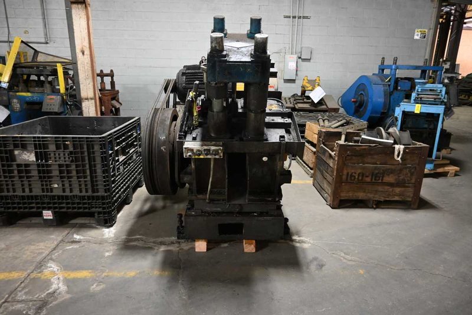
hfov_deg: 73.8
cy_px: 158
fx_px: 315
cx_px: 236
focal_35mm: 24
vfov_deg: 53.1
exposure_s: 1/60
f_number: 3.5
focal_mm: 16
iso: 5000
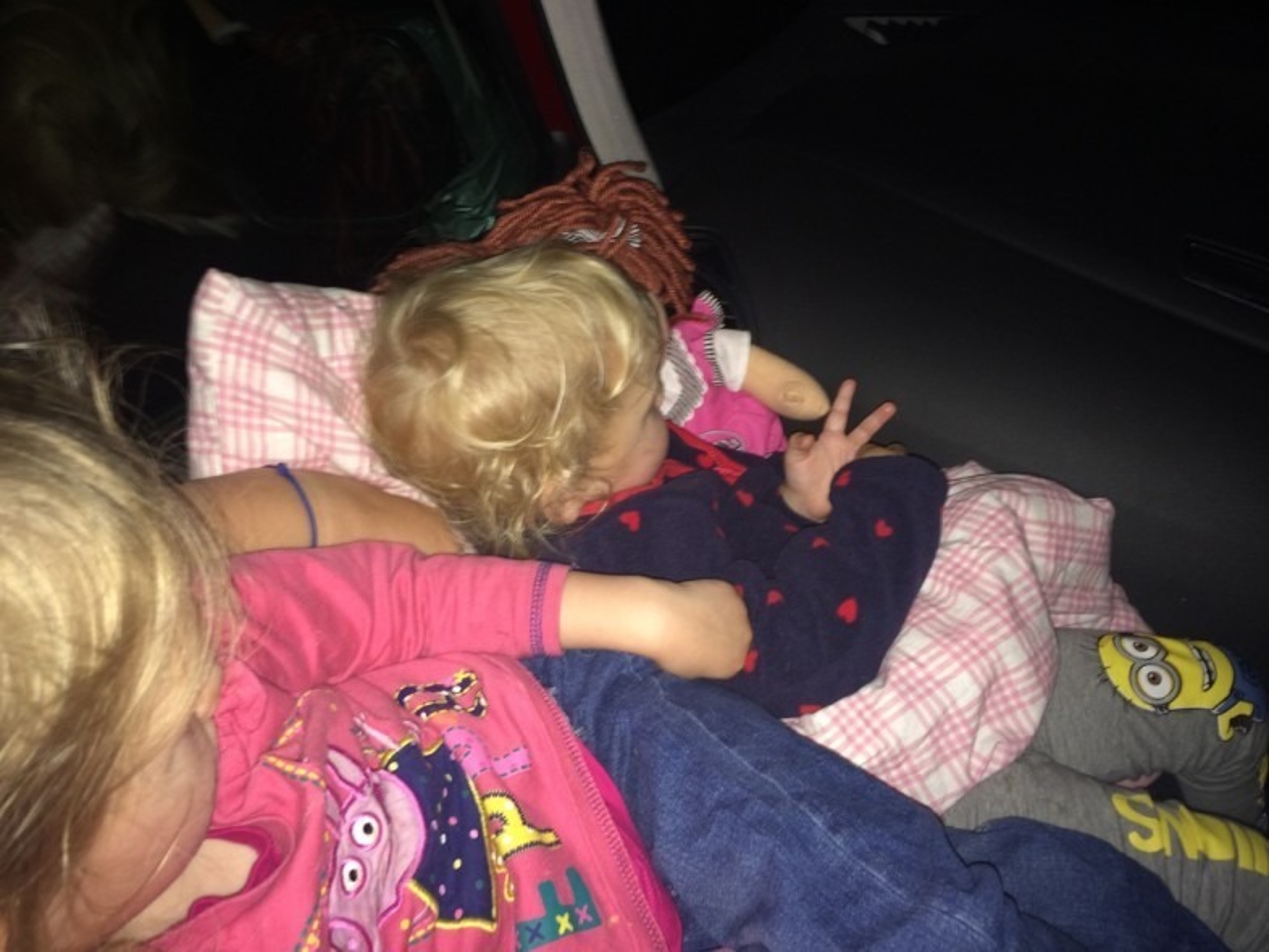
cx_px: 634
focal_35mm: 29
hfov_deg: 61.6
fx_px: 1063
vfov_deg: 48.3
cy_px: 476
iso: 64
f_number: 2.2
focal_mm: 4.15
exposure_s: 1/16
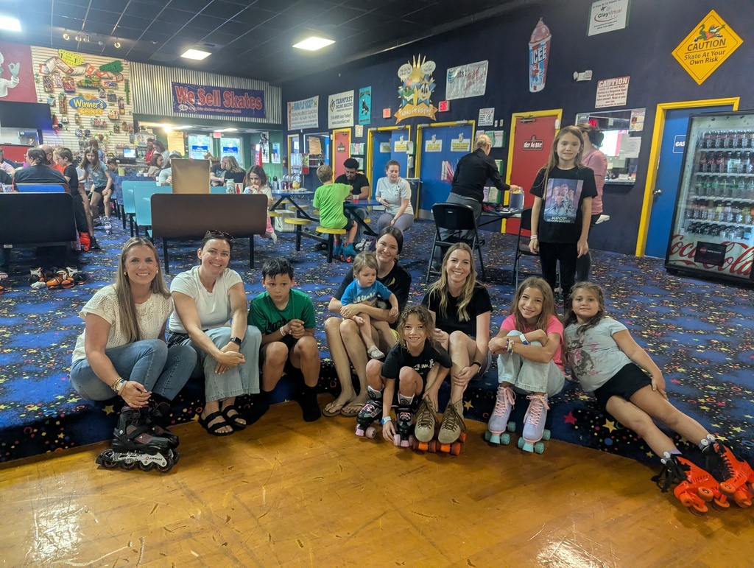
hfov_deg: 71.5
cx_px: 377
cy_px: 284
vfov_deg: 56.9
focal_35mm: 24
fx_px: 524
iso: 1226
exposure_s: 1/120
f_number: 1.85
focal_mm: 6.81
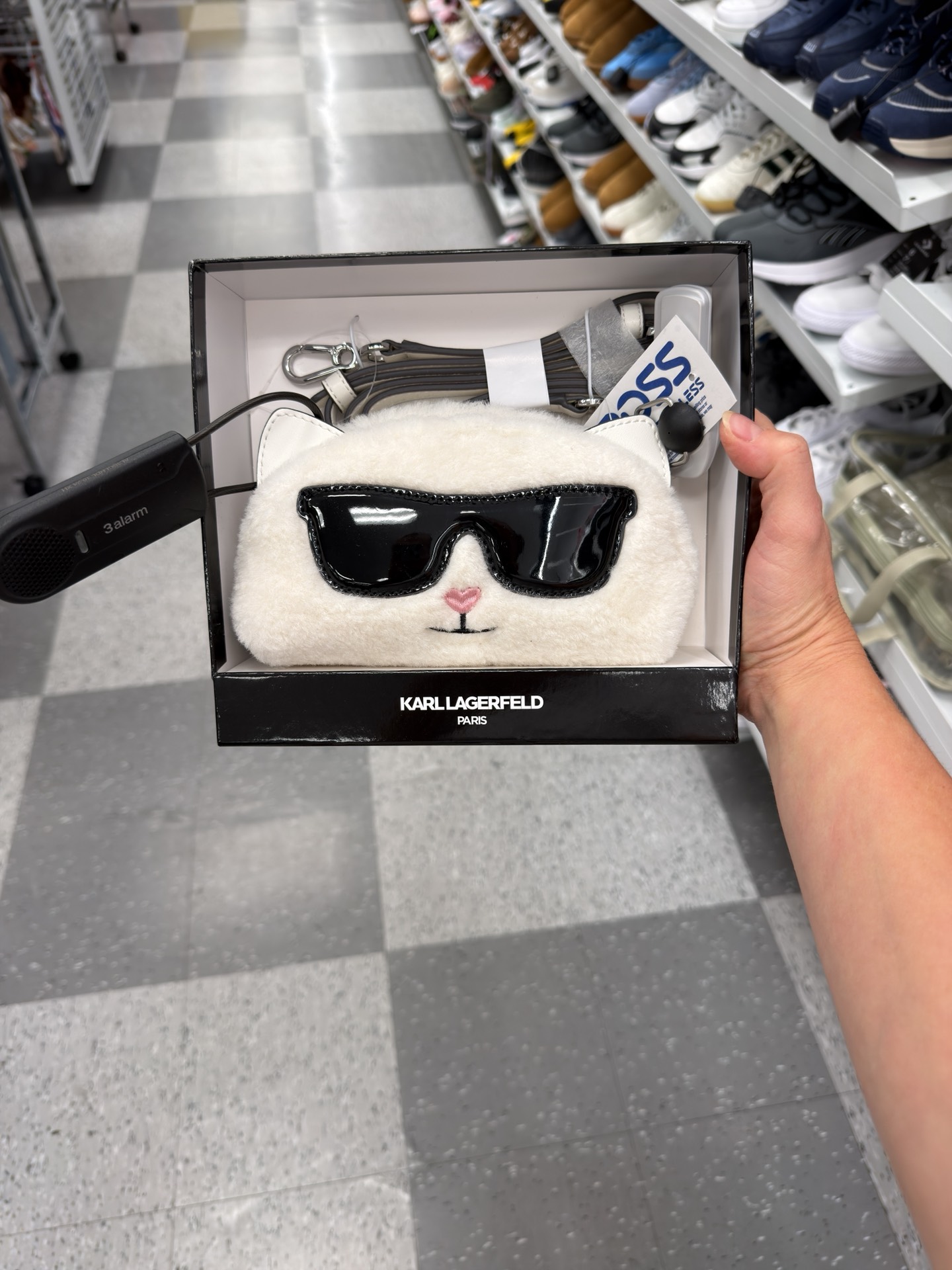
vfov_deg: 71.6
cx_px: 476
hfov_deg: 56.8
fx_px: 880
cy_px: 635
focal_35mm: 24
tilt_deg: -46.2
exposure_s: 1/60
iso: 64
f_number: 1.78
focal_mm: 6.76
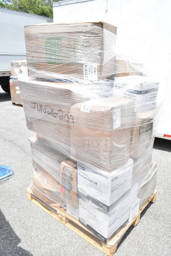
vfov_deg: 67.4
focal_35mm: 27
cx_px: 86
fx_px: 192
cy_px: 128
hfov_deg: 48.0
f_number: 14
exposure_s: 1/800
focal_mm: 18
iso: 1600
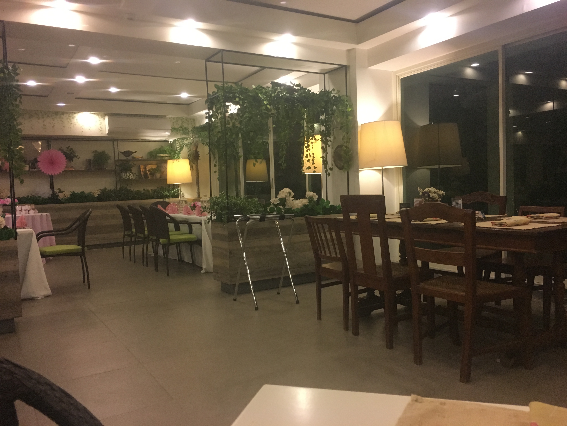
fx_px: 475
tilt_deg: -3.1
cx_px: 284
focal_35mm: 29
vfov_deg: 48.2
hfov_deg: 61.7
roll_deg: +3.2
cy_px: 213
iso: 200
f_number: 2.2
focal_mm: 4.15
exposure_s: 1/30
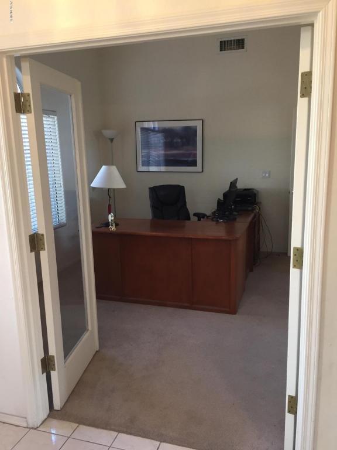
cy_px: 225
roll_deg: +1.9
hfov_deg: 48.2
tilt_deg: -9.8
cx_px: 168
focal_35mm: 29
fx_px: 376
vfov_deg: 61.7
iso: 100
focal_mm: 4.15
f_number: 2.2
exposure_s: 1/30
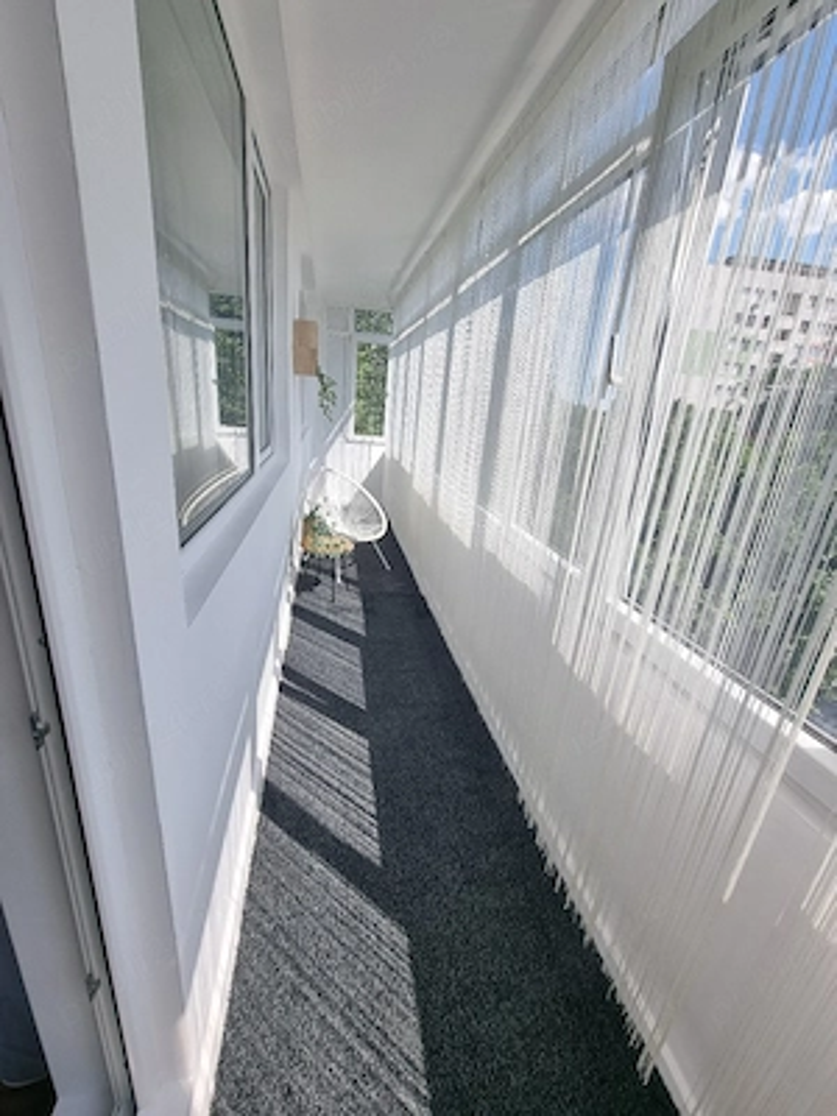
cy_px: 558
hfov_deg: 89.9
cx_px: 418
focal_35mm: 13
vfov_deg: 106.2
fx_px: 419
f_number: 2.2
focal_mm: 2.2
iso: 50
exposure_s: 1/1000
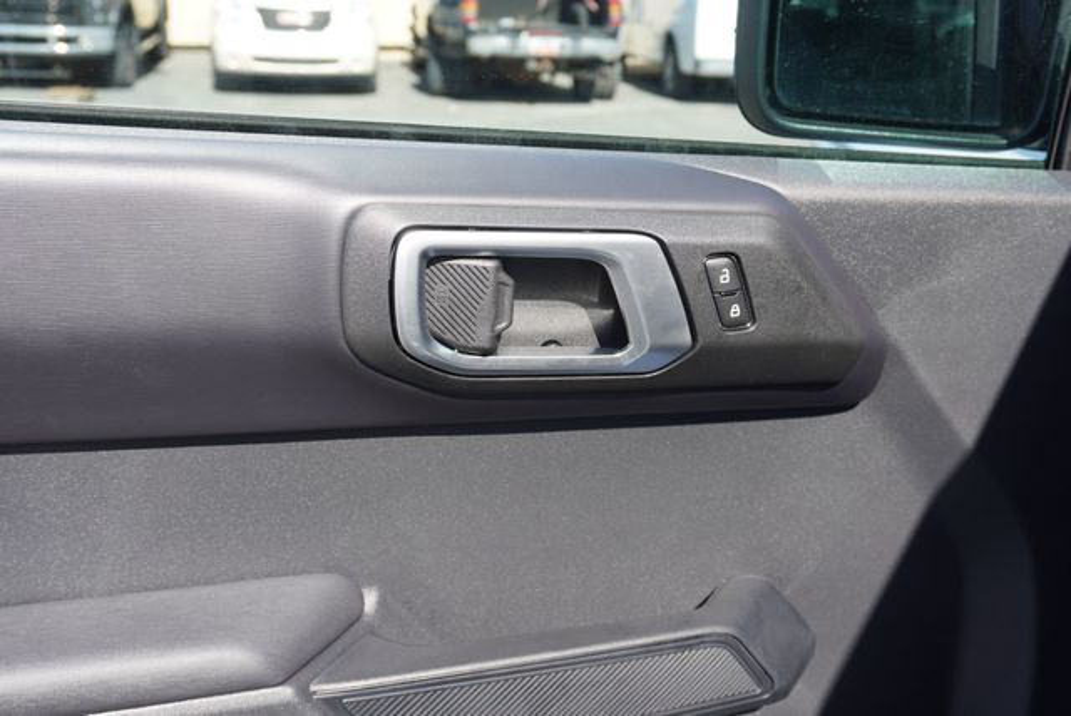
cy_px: 358
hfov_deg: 53.1
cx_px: 536
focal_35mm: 36
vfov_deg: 36.9
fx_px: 1072
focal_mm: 24
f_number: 5.6
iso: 100
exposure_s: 1/125
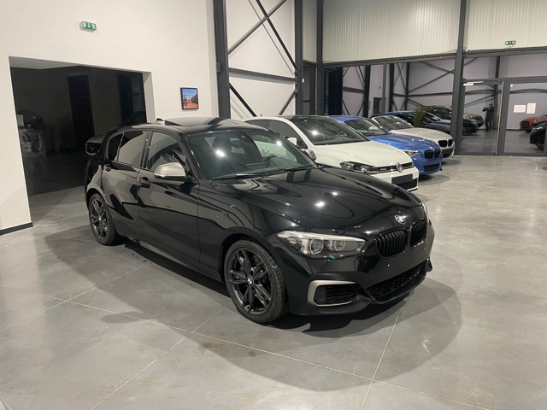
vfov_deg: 53.1
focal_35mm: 26
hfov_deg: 67.3
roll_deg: +1.0
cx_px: 274
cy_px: 205
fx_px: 411
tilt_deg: -13.8
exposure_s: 1/50
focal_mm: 4.2
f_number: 1.6
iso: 160
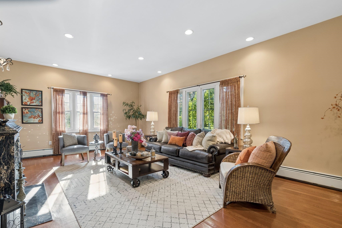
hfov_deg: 96.7
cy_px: 114
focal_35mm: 16
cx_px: 171
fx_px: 152
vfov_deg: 73.7
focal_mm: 16
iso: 1600
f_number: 8
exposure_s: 1/40
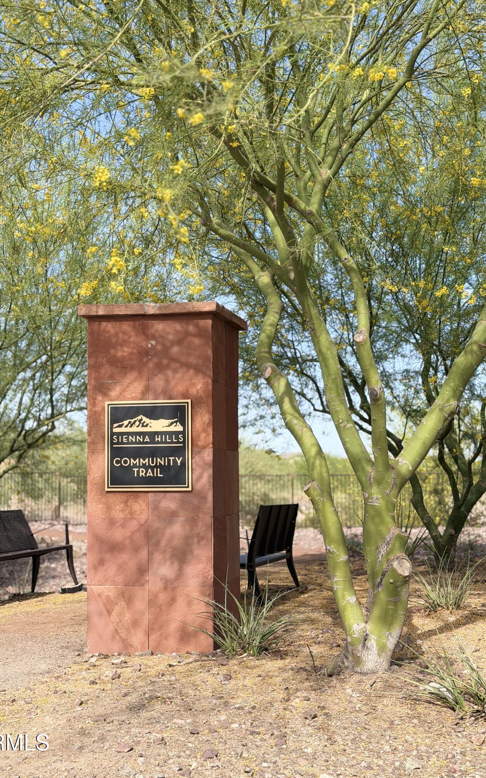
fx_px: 1081
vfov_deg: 39.6
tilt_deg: +3.9
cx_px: 210
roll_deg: +0.7
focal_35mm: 51
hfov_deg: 25.3
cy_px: 388
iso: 80
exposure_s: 1/3096
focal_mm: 6.76
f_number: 1.78
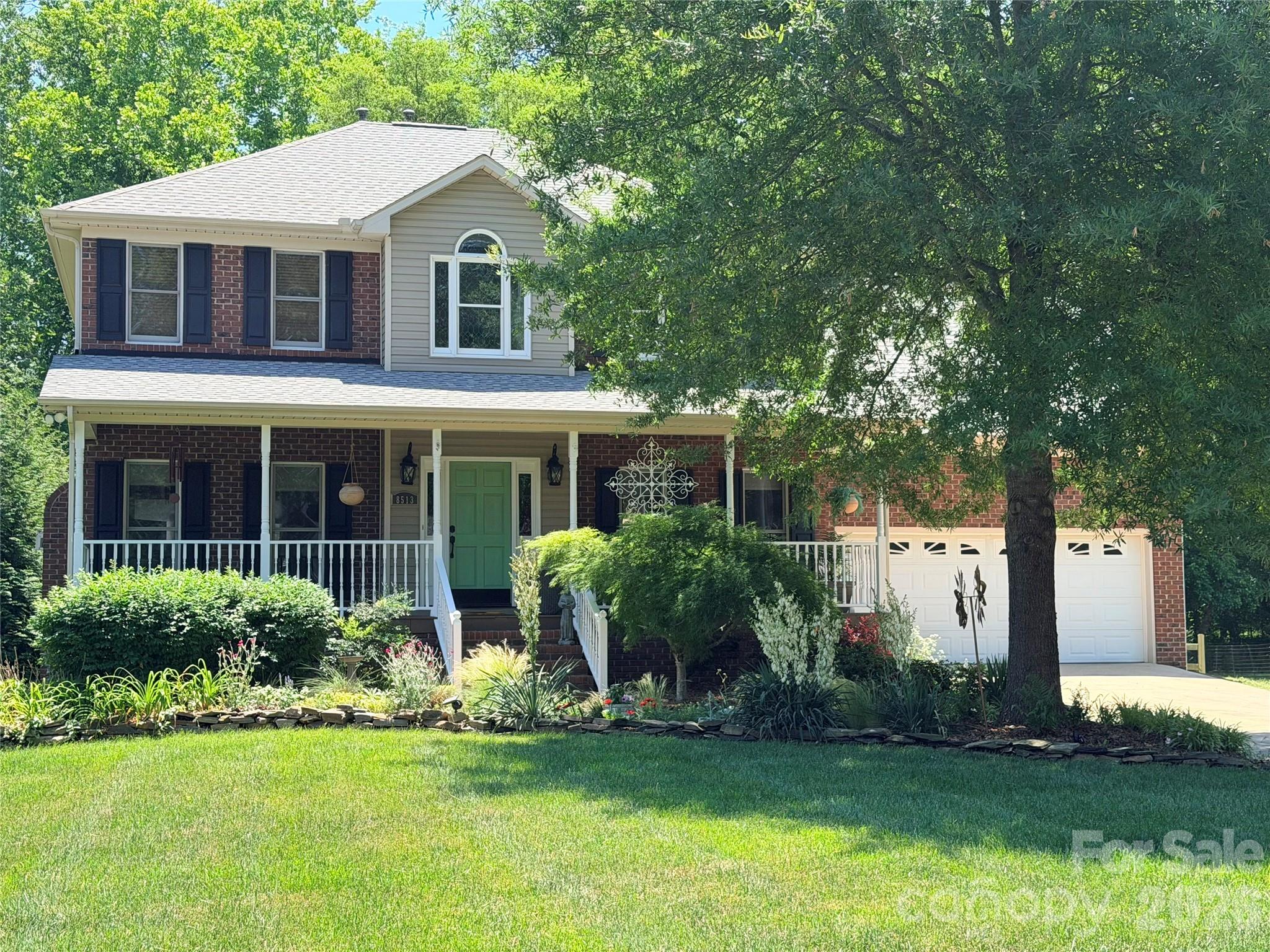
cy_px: 476
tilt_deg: +4.5
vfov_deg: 30.3
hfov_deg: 39.7
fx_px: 1761
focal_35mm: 48
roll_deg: +0.7
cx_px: 635
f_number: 1.78
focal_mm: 6.76
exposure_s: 1/1330
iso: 80
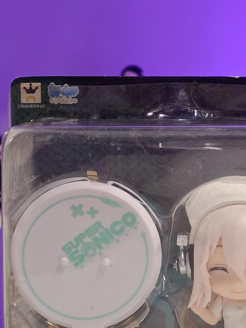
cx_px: 264
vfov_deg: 11.3
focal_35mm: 175
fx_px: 1658
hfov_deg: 8.4
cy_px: 213
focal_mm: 7.48
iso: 400
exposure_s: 1/16.8
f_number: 2.4
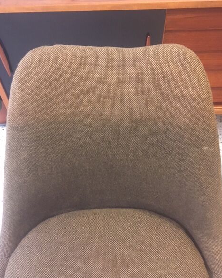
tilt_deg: -49.2
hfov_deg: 47.2
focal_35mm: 31
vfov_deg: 57.1
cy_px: 137
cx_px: 111
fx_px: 254
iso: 320
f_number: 2.2
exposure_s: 1/17
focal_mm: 4.15
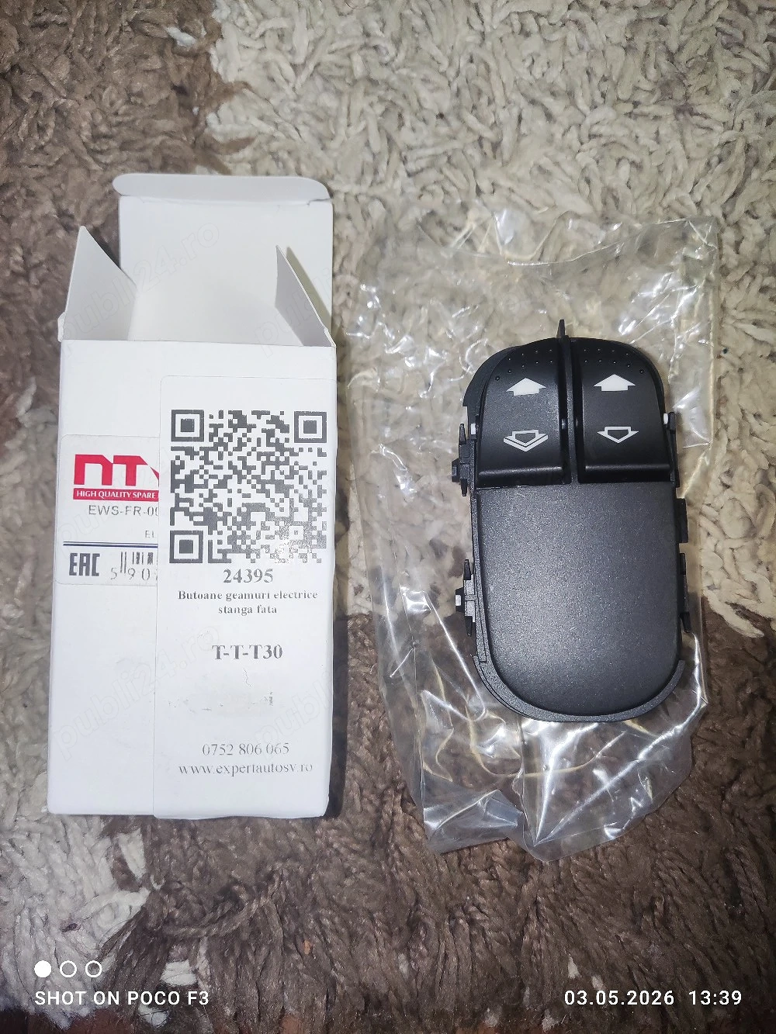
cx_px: 388
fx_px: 777
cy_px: 517
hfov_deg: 53.1
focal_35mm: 26
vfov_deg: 67.3
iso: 198
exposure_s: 1/50
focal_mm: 4.74
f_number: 1.79
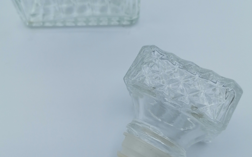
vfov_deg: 32.8
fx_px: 268
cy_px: 85
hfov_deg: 50.4
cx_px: 124
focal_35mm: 39
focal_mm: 4.75
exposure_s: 1/433
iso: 50
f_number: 1.8
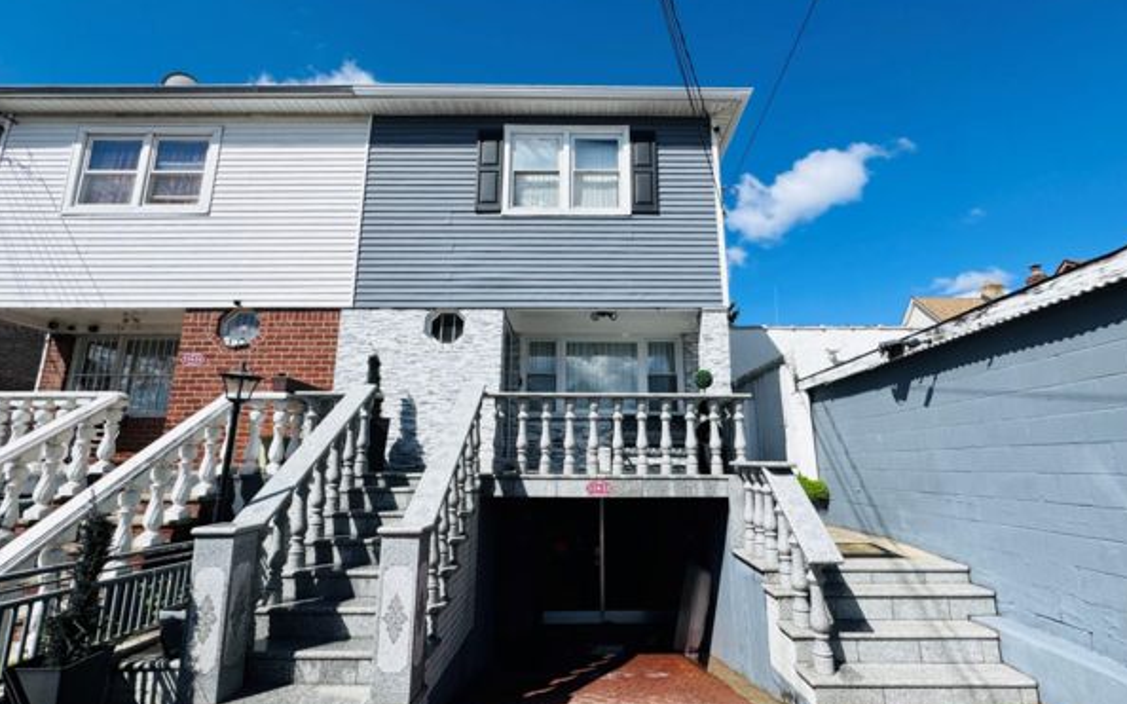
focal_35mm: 16
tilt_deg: +10.8
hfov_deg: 97.8
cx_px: 577
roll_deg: -1.7
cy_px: 368
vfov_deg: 71.2
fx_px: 491
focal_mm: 2.22
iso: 50
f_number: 2.2
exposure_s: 1/3247
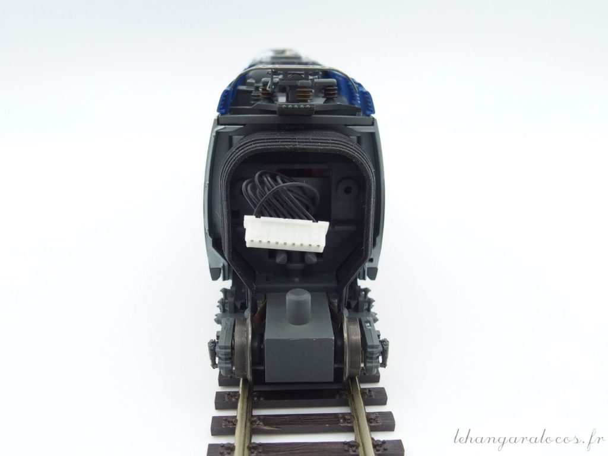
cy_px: 228
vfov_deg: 49.7
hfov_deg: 63.4
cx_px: 304
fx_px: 492
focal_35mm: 28
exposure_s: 1/500
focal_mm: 6
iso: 400
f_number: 4.5
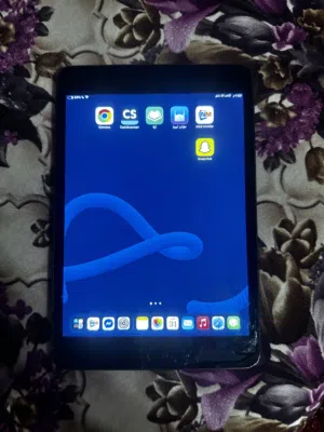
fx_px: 300
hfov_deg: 56.8
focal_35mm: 24
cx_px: 162
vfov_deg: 71.6
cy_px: 216
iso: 1000
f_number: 1.78
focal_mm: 6.86
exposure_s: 1/47
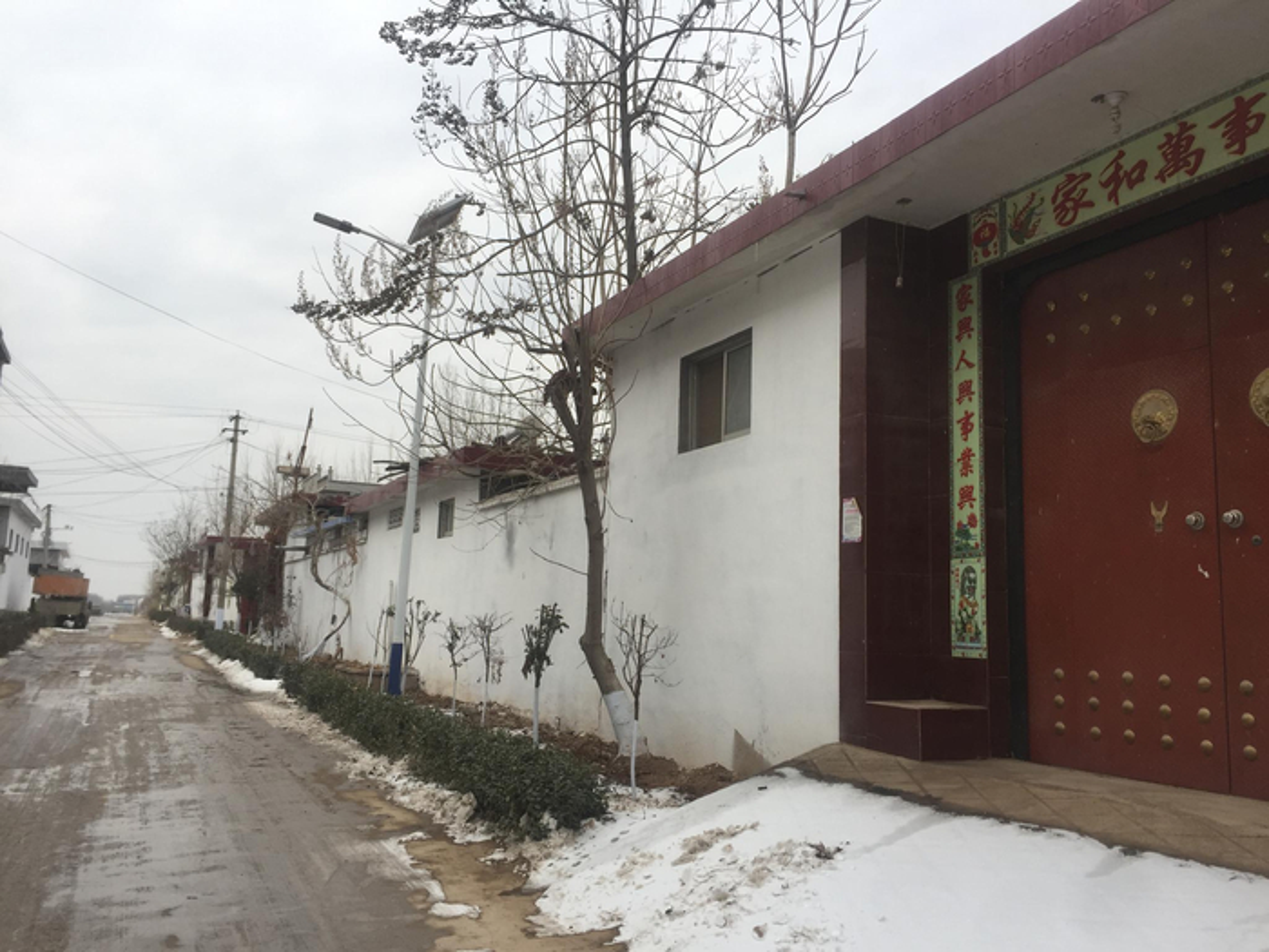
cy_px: 476
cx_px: 634
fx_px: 1063
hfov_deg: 61.7
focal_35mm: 29
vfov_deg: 48.2
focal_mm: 4.15
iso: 32
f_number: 2.2
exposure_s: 1/860
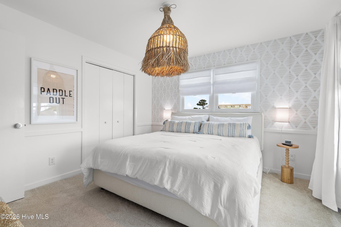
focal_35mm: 15
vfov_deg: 77.3
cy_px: 114
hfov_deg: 100.4
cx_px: 170
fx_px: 142
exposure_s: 1/20
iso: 100
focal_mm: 10
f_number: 4.5
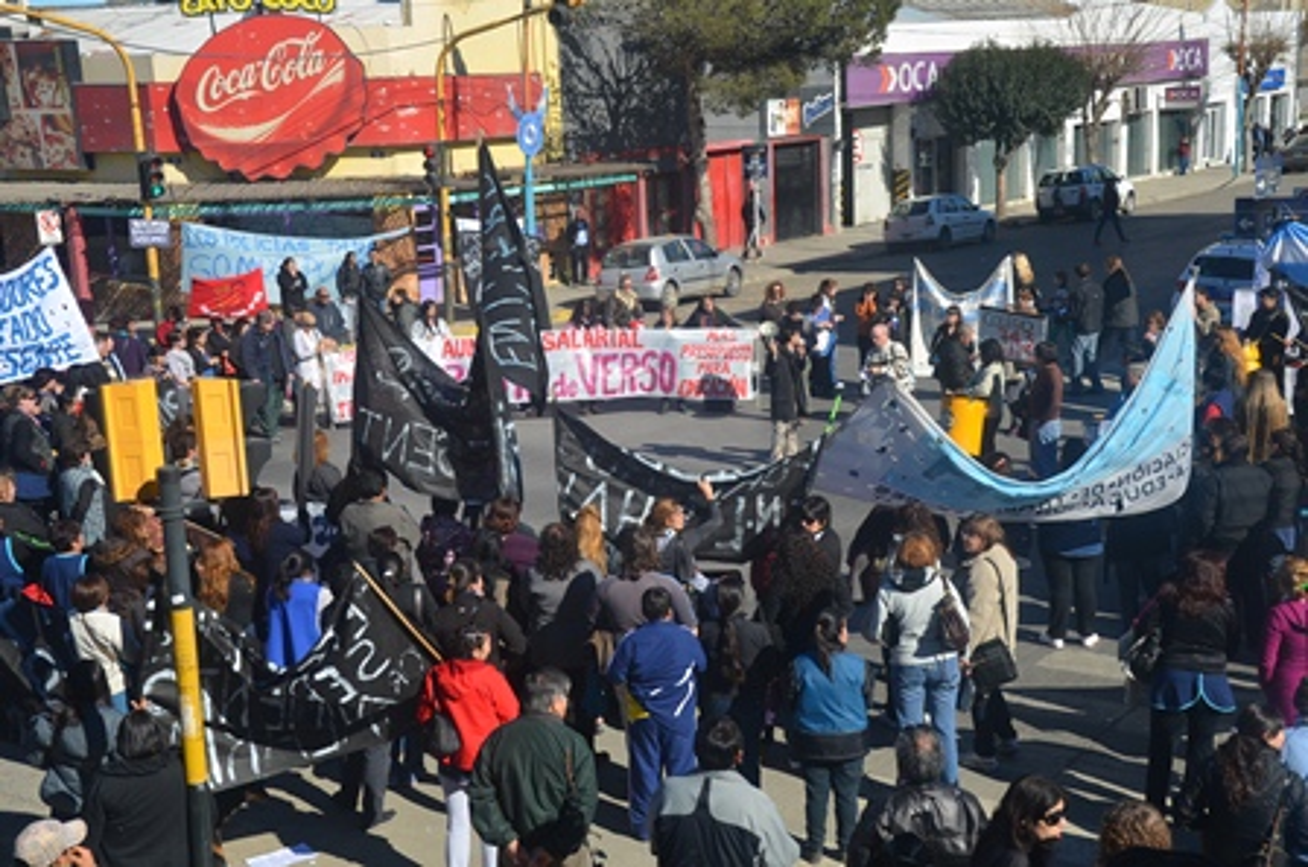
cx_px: 654
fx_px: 1850
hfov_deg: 38.9
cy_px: 434
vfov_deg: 26.4
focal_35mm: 51
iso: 100
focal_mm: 34
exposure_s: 1/250
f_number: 8
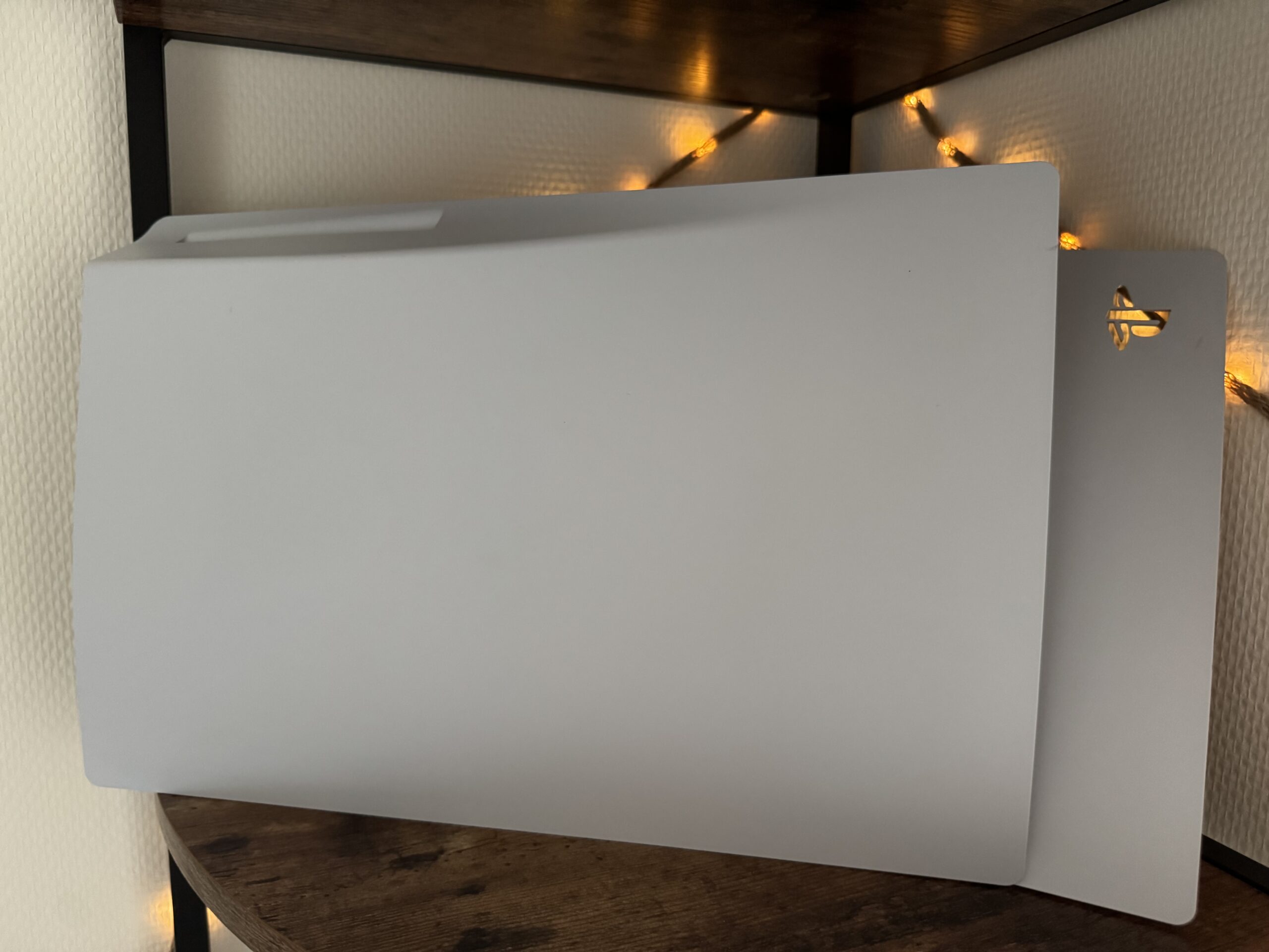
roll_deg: -0.4
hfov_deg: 71.6
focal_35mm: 24
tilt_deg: -7.3
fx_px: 880
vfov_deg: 56.8
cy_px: 476
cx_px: 634
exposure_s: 1/60
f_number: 1.78
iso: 800
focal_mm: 6.76
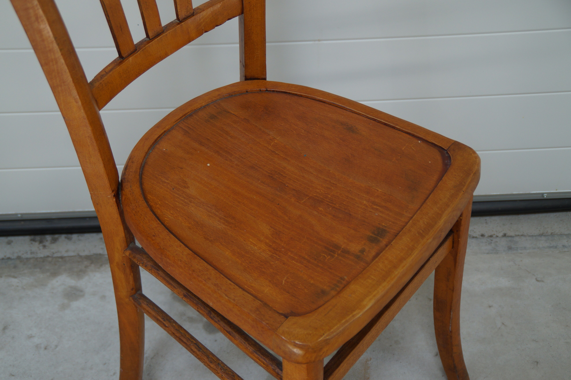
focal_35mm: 52
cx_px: 286
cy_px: 190
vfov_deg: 25.7
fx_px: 832
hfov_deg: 37.9
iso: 250
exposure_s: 1/60
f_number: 4.5
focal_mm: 35
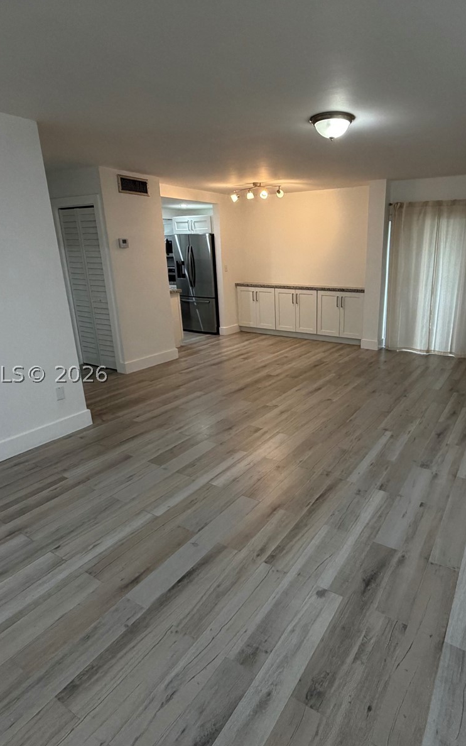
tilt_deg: -18.0
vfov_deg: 85.1
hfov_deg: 58.7
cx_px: 300
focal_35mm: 20
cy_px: 374
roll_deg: +0.3
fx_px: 406
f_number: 2.2
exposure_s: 1/120
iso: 320
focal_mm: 2.22
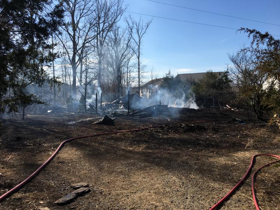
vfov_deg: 48.2
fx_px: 235
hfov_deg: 61.7
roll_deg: +0.1
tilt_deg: -0.9
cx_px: 140
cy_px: 105
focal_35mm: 29
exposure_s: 1/2024
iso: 25
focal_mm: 4.15
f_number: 2.2
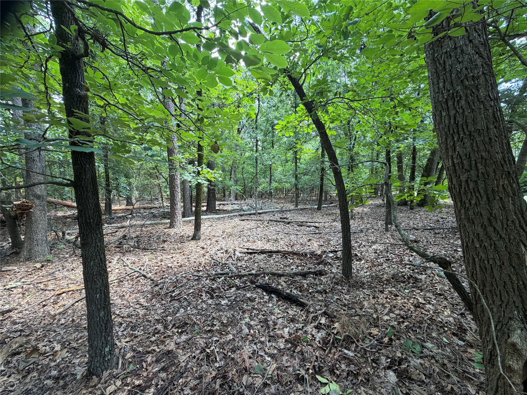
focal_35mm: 14
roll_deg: +0.5
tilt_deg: -1.9
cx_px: 264
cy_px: 198
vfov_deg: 85.7
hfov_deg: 102.1
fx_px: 213
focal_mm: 2.22
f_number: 2.2
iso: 125
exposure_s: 1/121
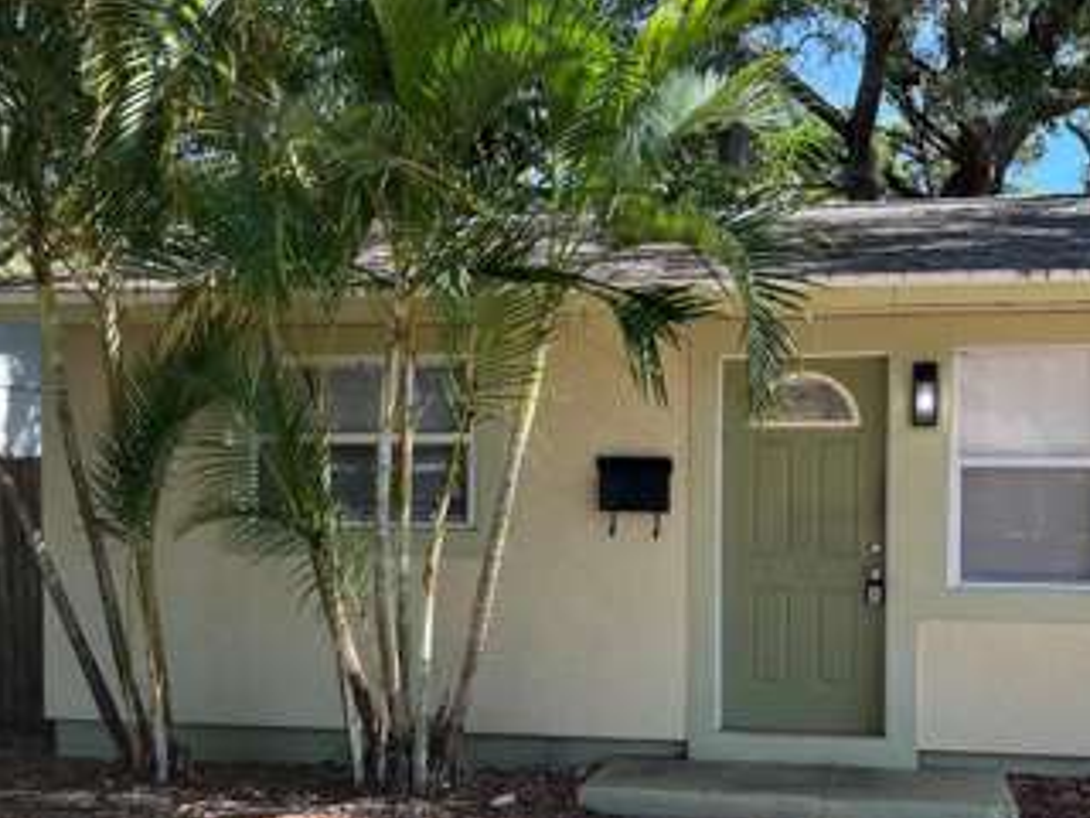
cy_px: 501
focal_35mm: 39
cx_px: 695
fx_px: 1228
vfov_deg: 36.6
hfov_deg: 47.3
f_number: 1.6
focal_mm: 5.1
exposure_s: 1/625
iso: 50
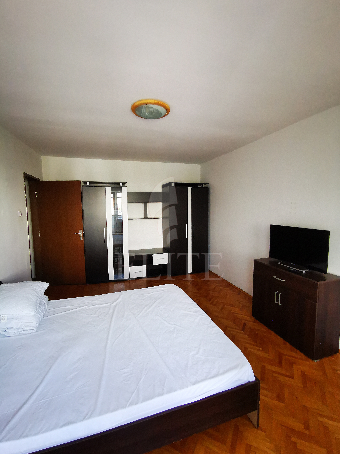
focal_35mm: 16
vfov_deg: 94.5
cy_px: 227
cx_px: 170
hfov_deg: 78.1
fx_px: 210
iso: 400
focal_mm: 2.35
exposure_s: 1/33.3
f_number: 2.2
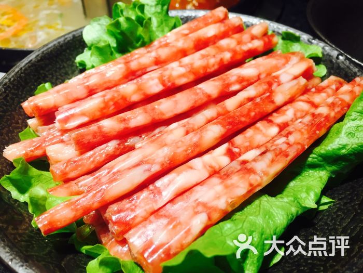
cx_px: 182
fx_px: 304
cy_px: 136
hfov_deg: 61.7
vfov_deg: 48.2
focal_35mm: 29
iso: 32
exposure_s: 1/33
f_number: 2.2
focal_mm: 4.15
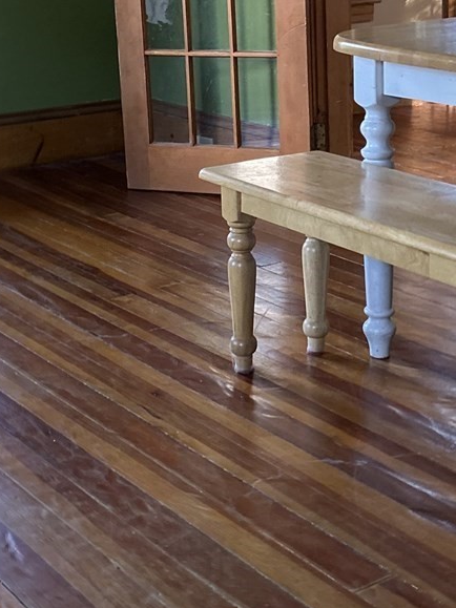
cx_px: 271
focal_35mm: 69
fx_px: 1212
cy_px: 184
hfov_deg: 21.3
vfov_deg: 27.9
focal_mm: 5.7
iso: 400
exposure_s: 1/60
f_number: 1.5
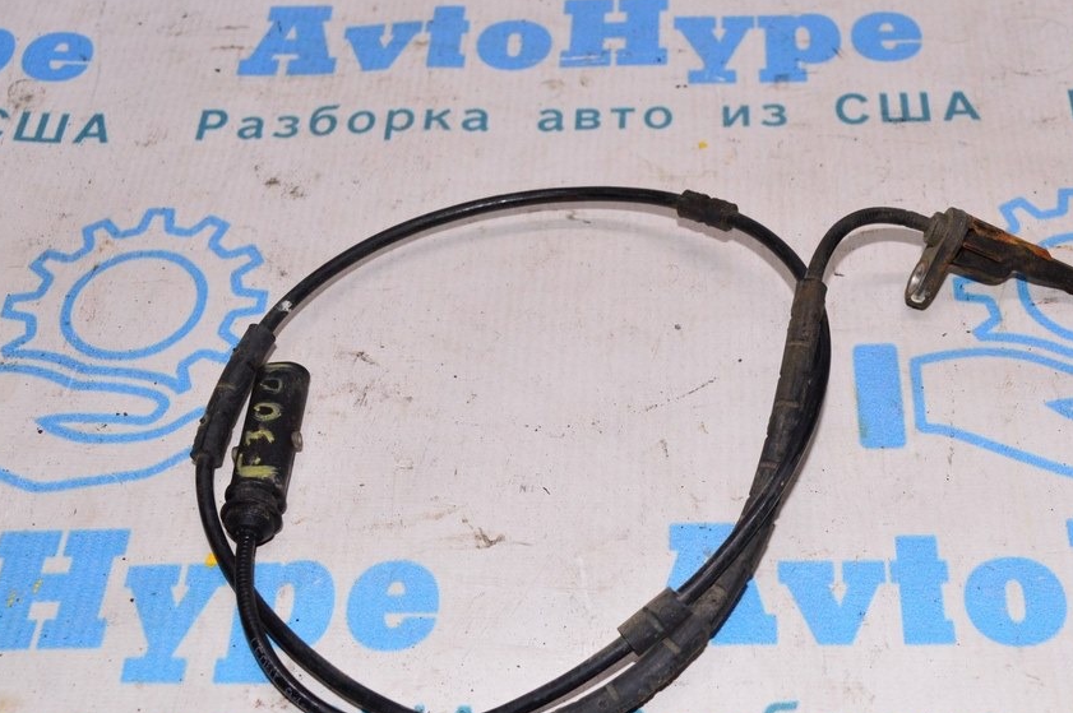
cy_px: 409
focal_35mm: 57
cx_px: 638
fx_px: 1686
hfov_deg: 35.2
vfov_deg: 23.9
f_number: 8
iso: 1600
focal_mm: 31
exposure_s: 1/200
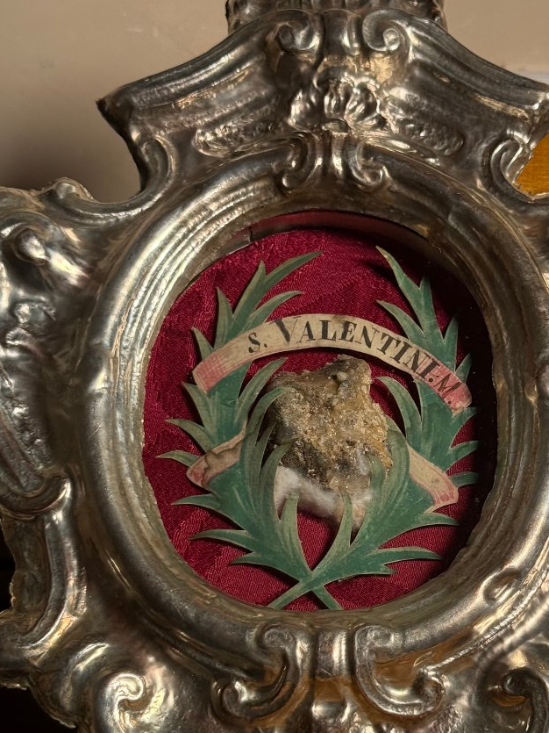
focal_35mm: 69
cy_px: 449
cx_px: 368
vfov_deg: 28.1
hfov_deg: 21.2
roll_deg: -3.9
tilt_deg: -22.0
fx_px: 1459
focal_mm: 6.76
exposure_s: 1/165
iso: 80
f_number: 1.78
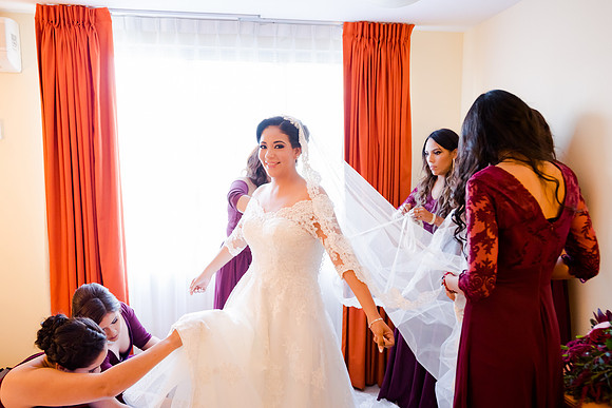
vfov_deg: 45.8
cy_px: 223
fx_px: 483
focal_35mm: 28
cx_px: 278
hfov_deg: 64.6
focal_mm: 26
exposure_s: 1/80
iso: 1600
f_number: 2.8
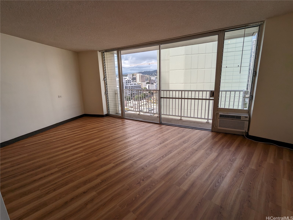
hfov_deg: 94.4
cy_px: 110
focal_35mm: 16
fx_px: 136
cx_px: 146
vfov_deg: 78.2
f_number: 2.2
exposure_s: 1/964
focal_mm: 2.35
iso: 48
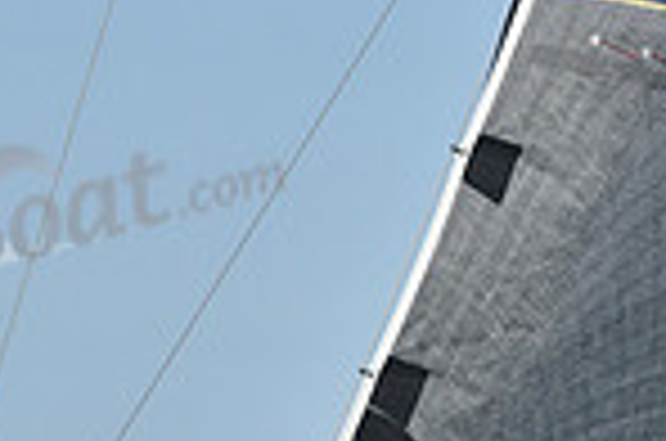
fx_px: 12331
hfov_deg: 3.1
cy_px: 826
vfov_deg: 2.0
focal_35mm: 668
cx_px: 522
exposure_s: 1/1000
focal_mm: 170
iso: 320
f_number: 10
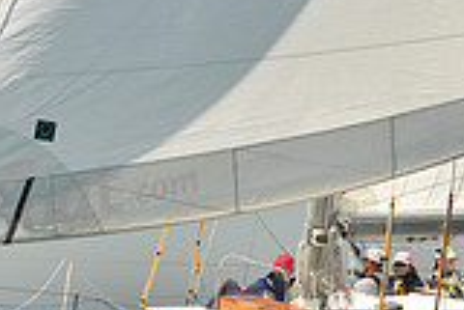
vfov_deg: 5.4
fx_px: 3264
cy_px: 332
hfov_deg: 8.1
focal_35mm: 253
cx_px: 351
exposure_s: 1/800
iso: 250
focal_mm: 70
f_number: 5
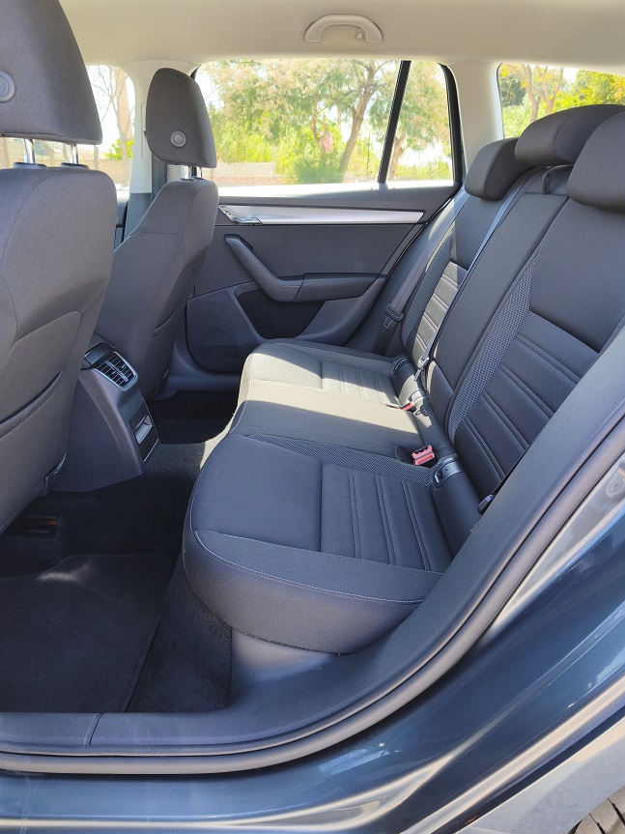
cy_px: 404
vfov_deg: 71.6
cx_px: 311
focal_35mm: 24
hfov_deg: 56.8
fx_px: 578
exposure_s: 1/256
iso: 50
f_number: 1.7
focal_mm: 5.35
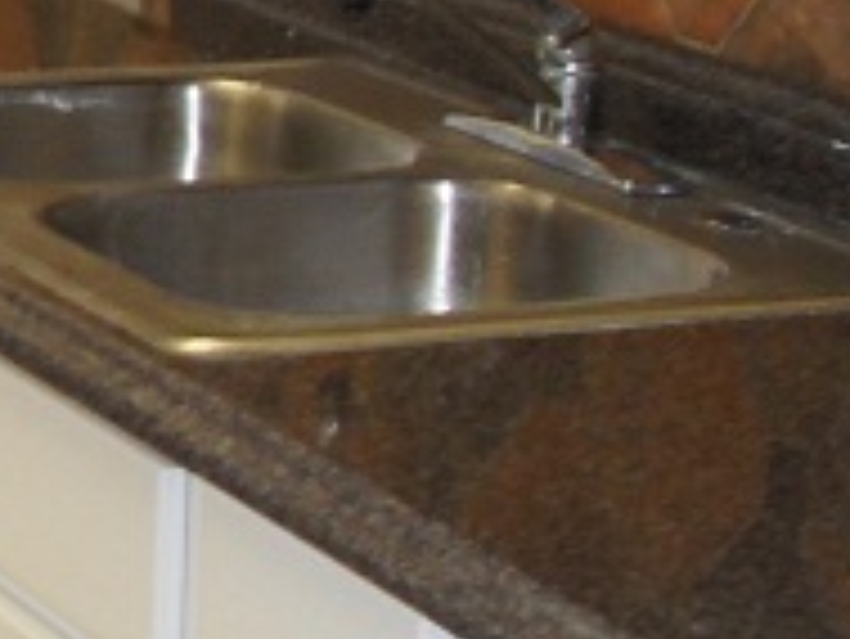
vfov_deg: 8.9
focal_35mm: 164
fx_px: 4030
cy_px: -194
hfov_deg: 11.5
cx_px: -454
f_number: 2.8
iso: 100
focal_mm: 6.3
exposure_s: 1/45
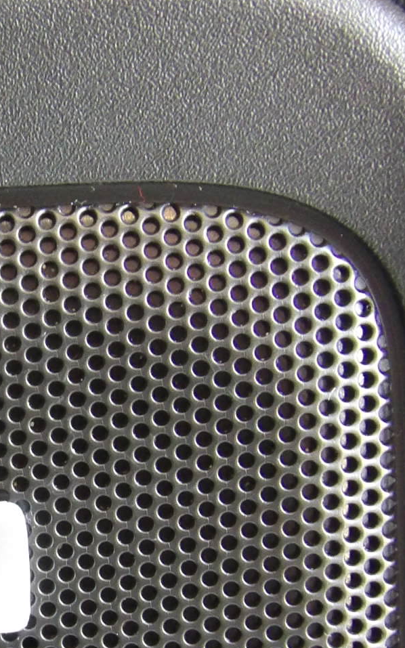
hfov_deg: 11.4
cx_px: -106
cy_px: 508
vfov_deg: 18.5
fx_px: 1978
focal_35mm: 112
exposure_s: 1/20
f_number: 3.7
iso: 560
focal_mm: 7
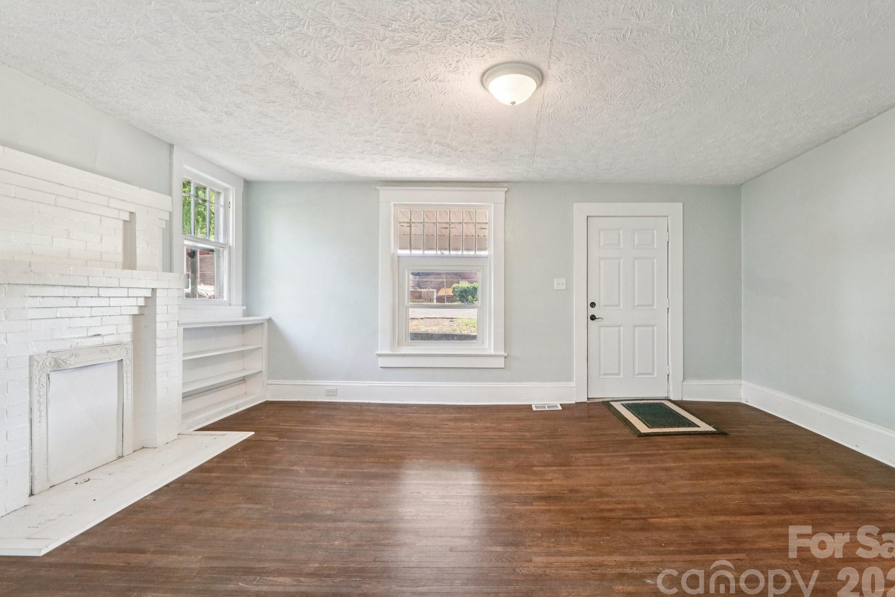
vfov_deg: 73.7
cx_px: 460
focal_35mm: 16
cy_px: 299
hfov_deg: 96.7
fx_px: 398
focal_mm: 10
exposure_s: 1/8
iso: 400
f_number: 8
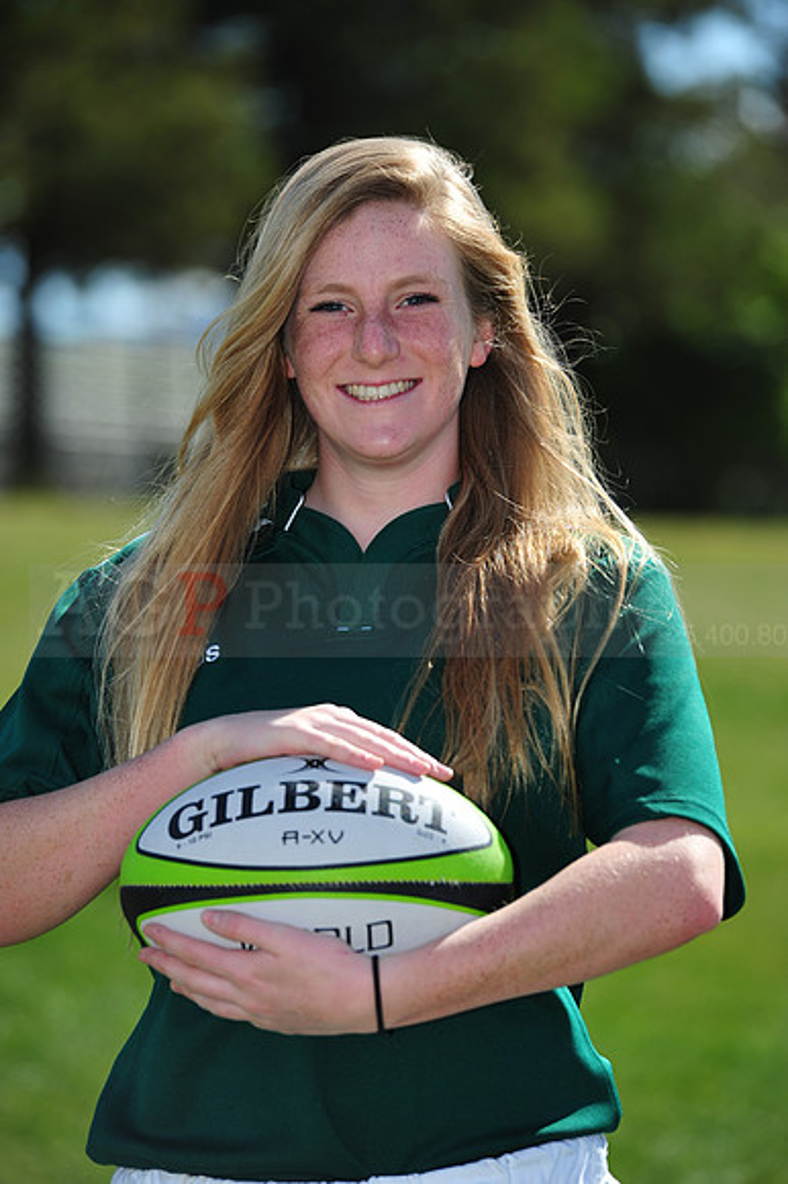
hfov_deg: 6.9
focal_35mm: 200
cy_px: 592
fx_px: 6574
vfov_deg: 10.3
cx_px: 394
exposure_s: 1/1000
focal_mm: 200
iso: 200
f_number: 4.5
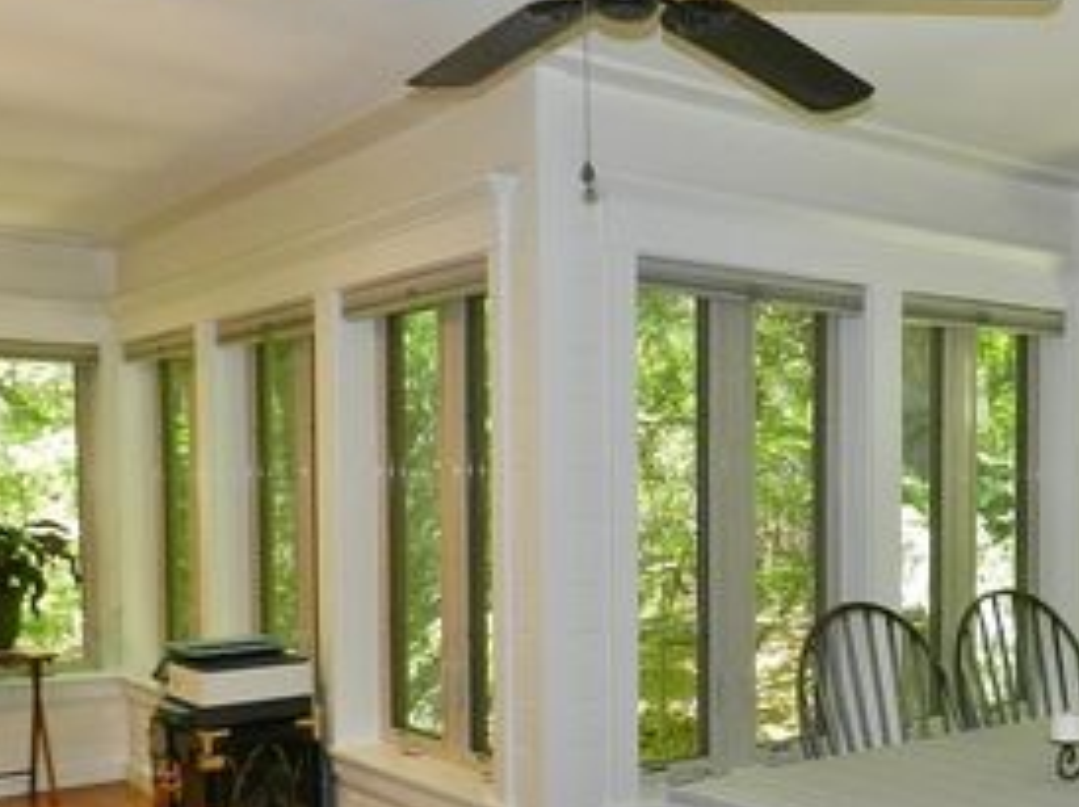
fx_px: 1308
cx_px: 890
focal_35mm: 42
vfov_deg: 33.9
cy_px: 553
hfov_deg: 42.5
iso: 200
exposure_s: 1/30
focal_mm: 4
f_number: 3.4
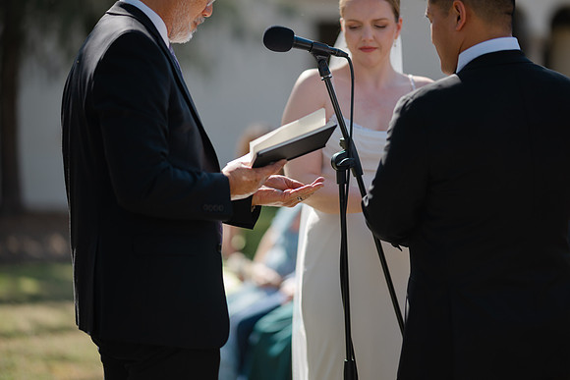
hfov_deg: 19.5
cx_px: 285
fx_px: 1663
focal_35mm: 105
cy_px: 190
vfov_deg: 13.0
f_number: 1.4
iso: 64
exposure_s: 1/2000
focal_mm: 105
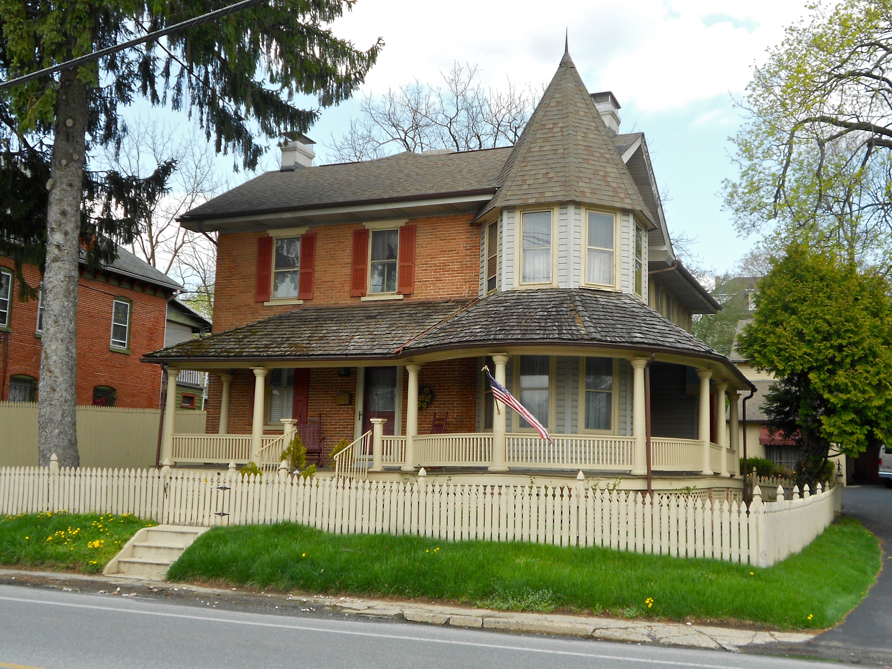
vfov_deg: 38.7
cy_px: 334
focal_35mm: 37
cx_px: 446
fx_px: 953
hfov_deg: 50.1
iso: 80
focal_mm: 6.7
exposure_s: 1/320
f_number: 3.9
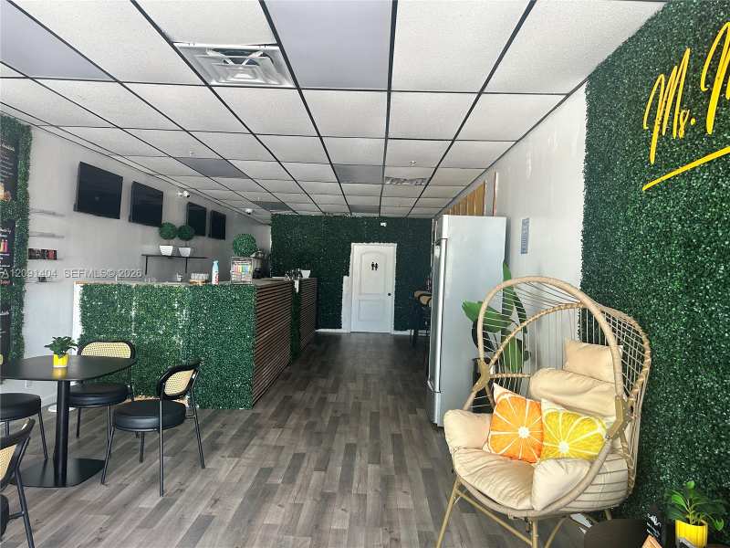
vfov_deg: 56.8
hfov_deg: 71.6
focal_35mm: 24
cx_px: 365
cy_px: 274
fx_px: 506
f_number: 1.78
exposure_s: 1/121
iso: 160
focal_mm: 6.86
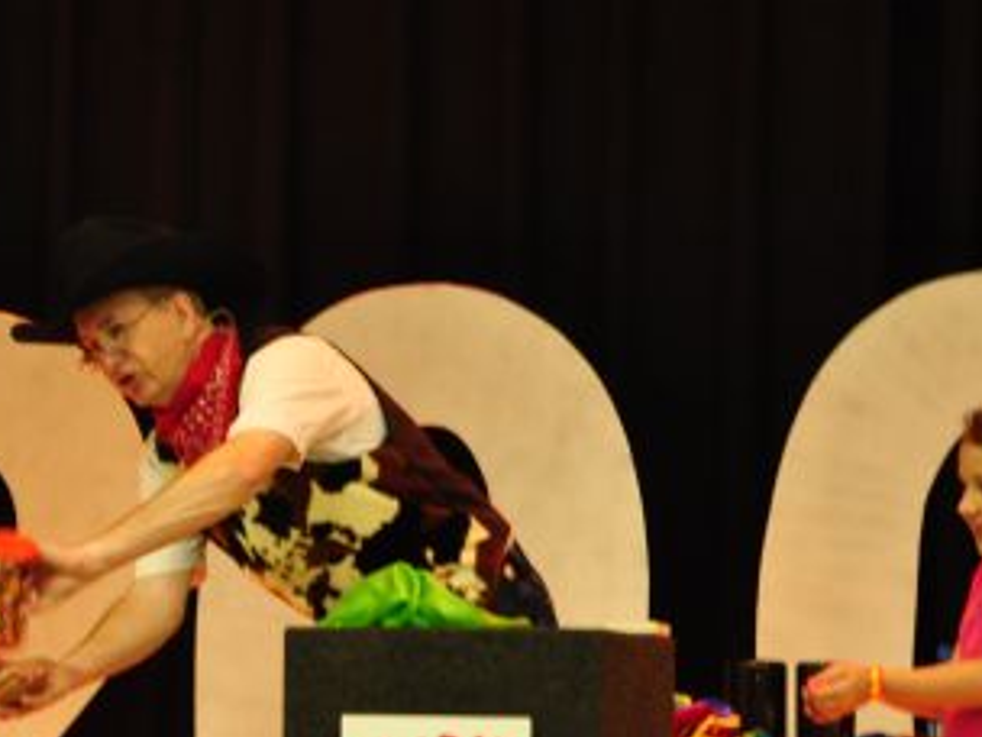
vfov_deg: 6.7
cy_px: 638
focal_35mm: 220
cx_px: 162
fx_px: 6241
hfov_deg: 9.0
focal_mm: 58
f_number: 5
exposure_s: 1/30
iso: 1000
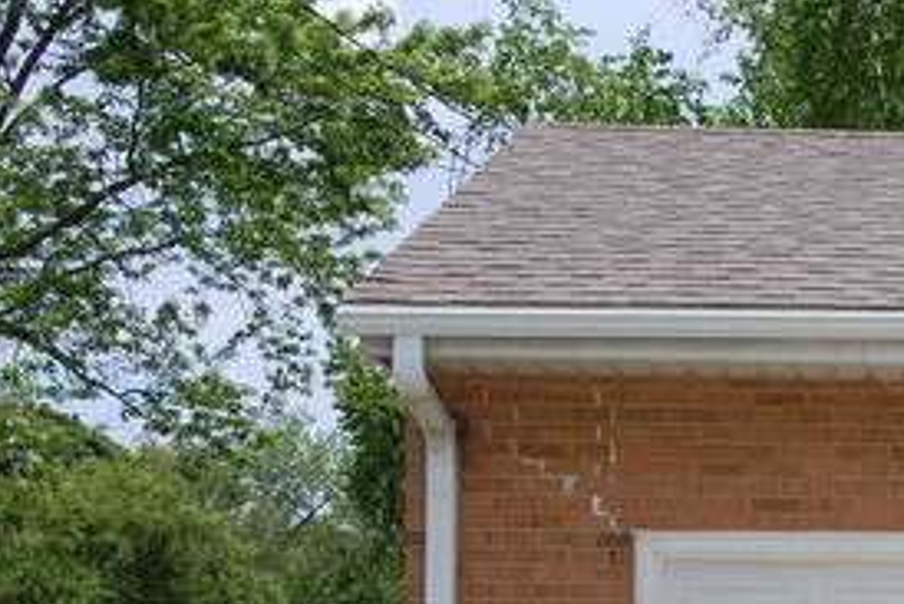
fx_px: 2462
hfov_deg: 19.8
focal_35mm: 98
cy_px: 647
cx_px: 1019
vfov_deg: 13.7
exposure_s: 1/320
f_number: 9
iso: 200
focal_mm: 28
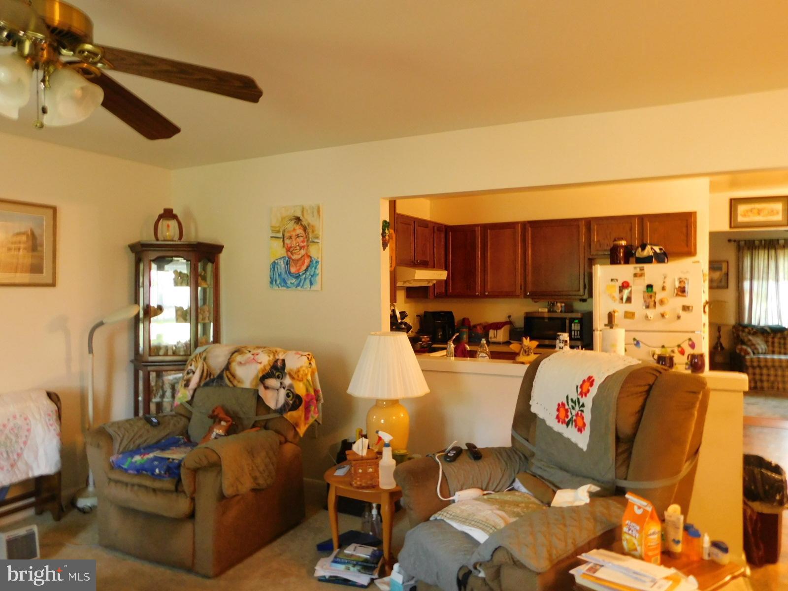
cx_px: 394
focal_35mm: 25
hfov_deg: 69.4
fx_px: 569
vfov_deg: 54.9
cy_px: 296
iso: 400
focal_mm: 4.5
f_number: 3.1
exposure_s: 1/10
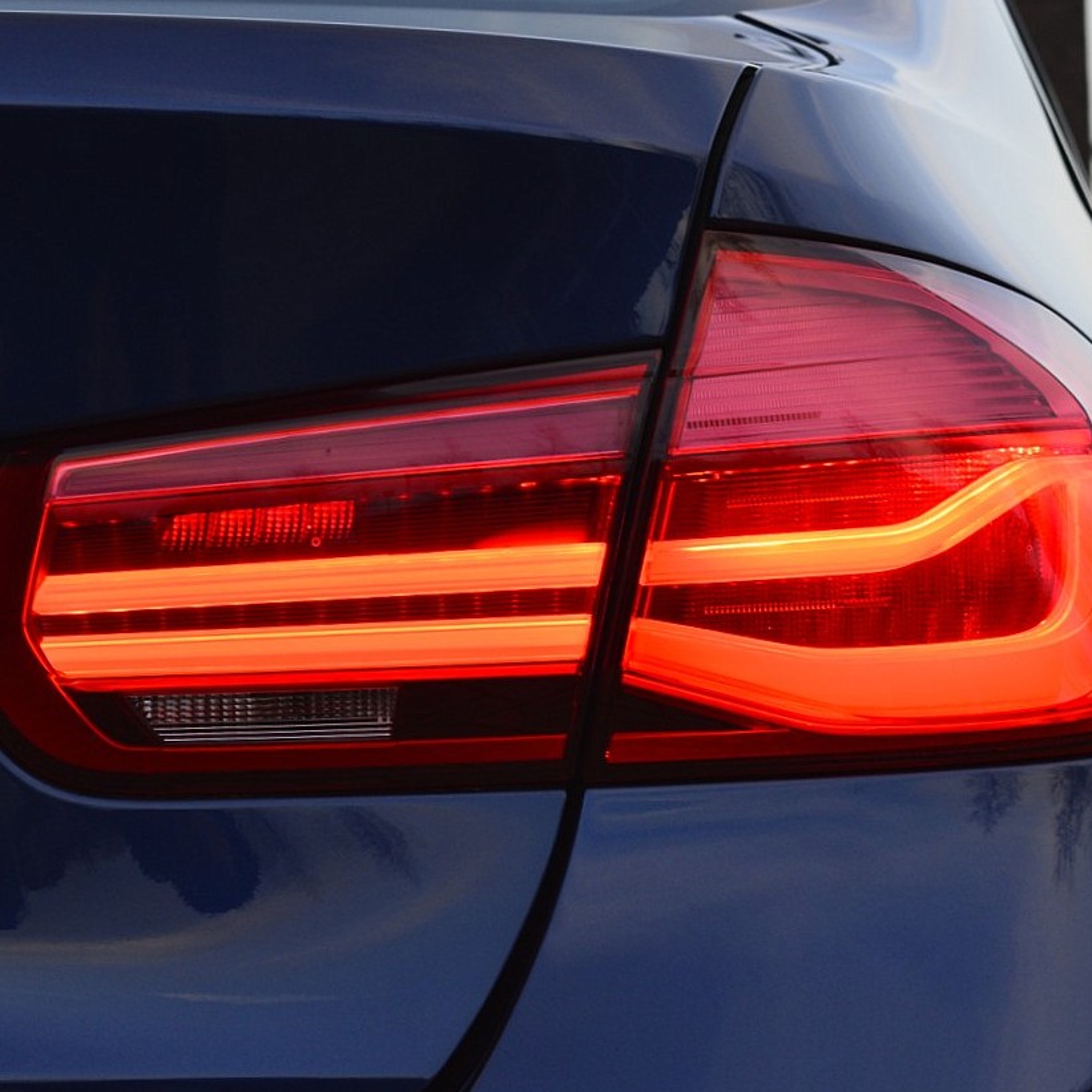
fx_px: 4675
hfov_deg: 13.3
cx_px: 782
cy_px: 414
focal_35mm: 131
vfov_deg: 13.3
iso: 400
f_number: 9
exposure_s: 1/100
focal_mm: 52
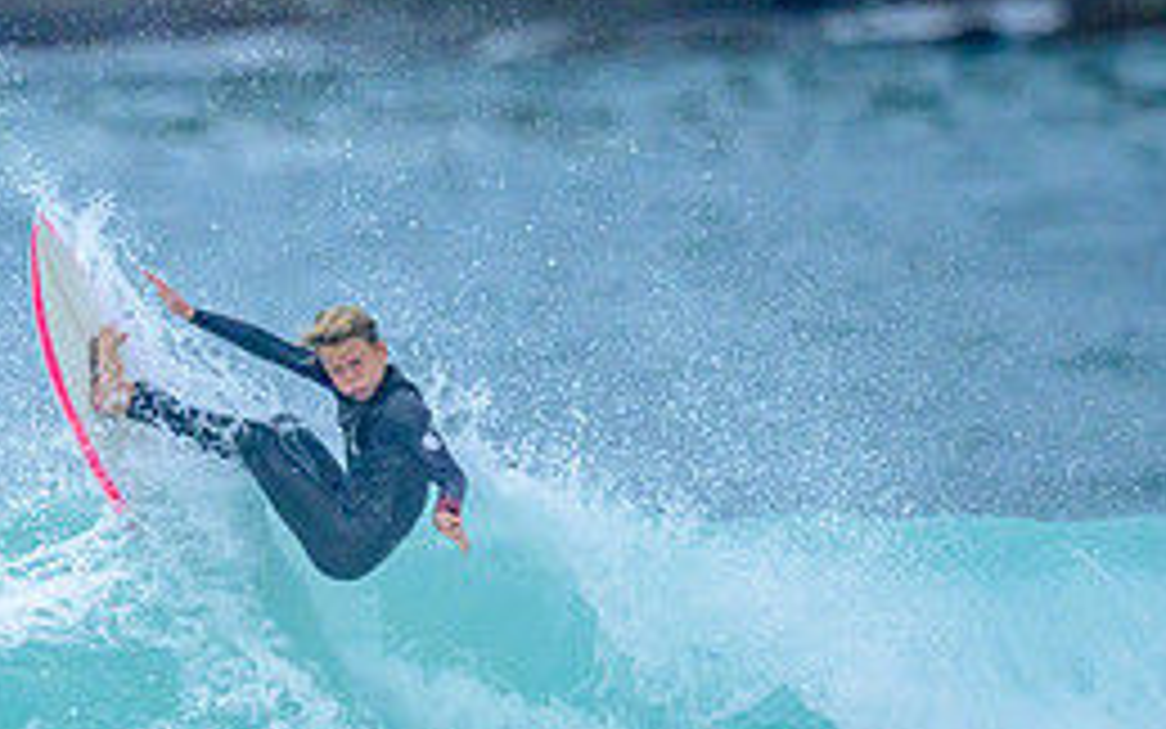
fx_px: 79270
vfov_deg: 0.5
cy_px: 742
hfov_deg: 0.8
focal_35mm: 2494
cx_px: -53
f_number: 6.3
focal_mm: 800
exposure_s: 1/3200
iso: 1400
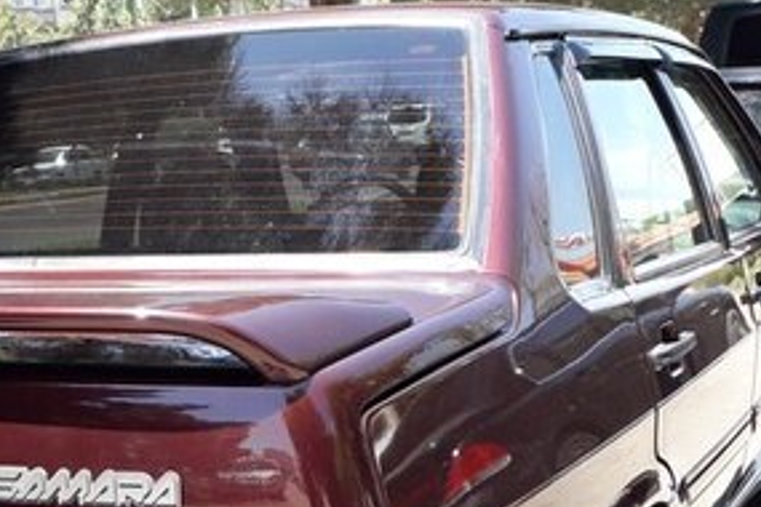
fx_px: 1374
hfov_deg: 30.2
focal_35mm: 65
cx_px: 150
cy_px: 607
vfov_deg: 19.7
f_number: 1.9
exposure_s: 1/242
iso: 40
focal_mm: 3.6
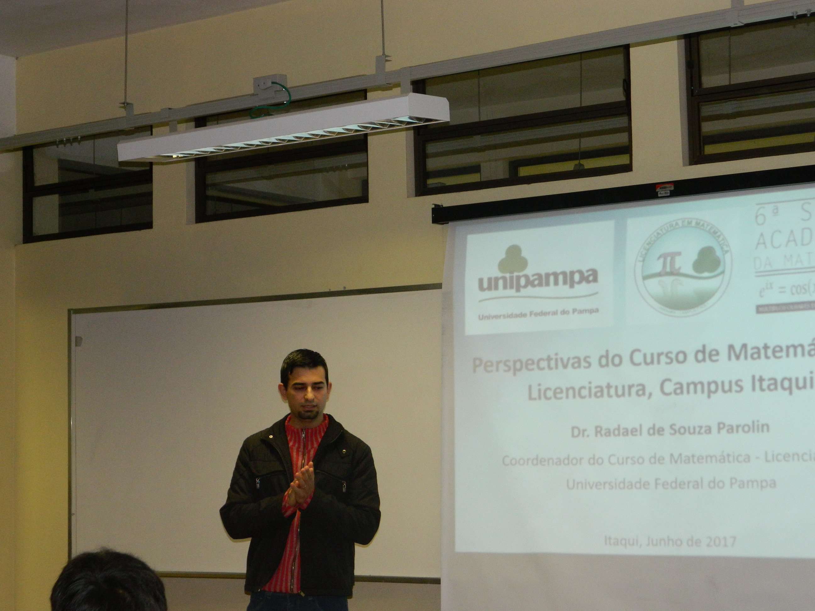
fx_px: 1648
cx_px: 408
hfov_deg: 27.8
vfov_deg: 21.0
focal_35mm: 70
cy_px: 306
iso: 280
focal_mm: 12.6
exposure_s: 1/50
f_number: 4
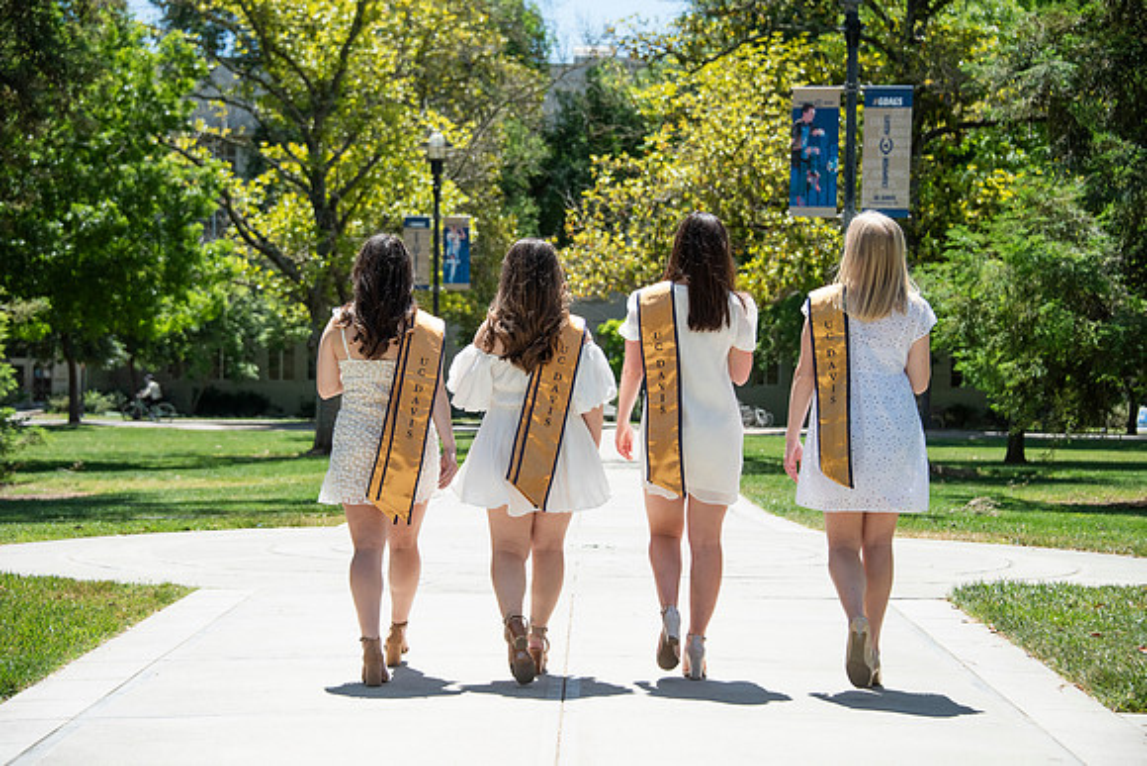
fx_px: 2709
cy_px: 383
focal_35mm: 85
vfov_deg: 16.1
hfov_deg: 23.9
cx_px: 574
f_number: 5.6
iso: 500
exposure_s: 1/2500
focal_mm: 85
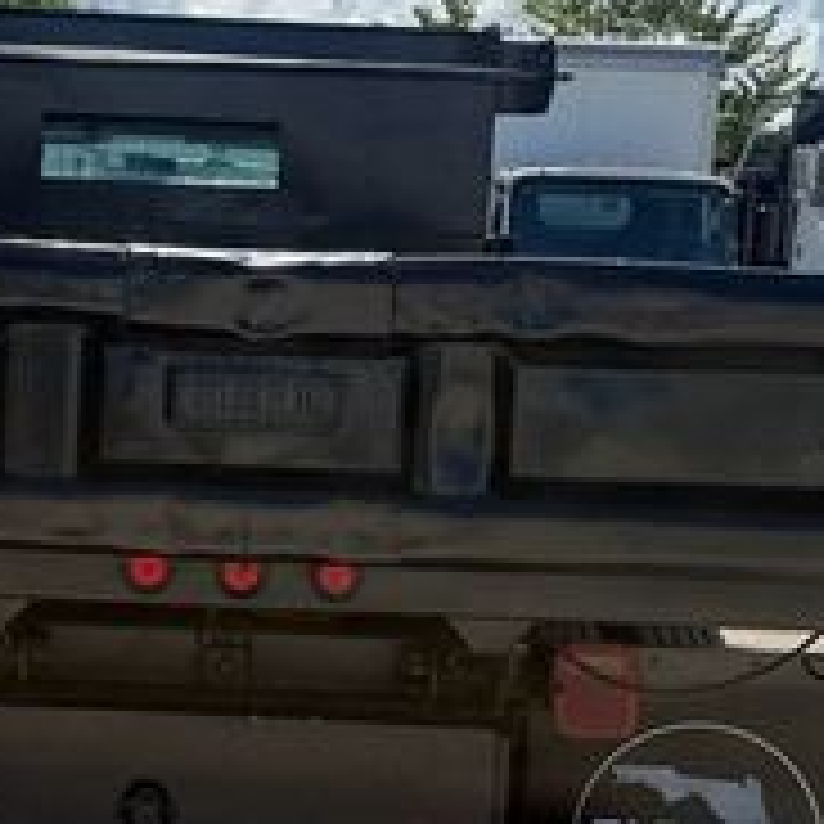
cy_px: 500
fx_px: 1993
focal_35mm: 74
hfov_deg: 22.9
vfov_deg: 23.3
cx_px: 113
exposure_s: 1/7353
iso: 100
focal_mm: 6.76
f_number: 1.78
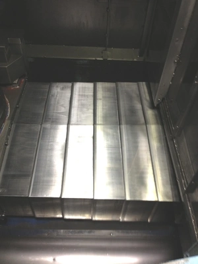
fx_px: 267
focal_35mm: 35
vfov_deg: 52.6
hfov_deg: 40.7
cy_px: 132
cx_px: 99
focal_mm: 4.28
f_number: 2.4
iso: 125
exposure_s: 1/20
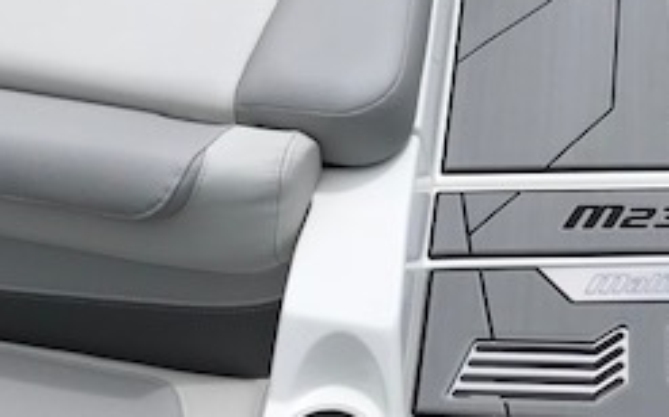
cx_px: 645
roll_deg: +0.9
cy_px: 135
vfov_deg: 16.9
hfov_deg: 25.7
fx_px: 1403
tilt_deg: -42.8
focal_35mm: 77
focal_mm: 3.99
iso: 20
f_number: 1.8
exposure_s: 1/5051
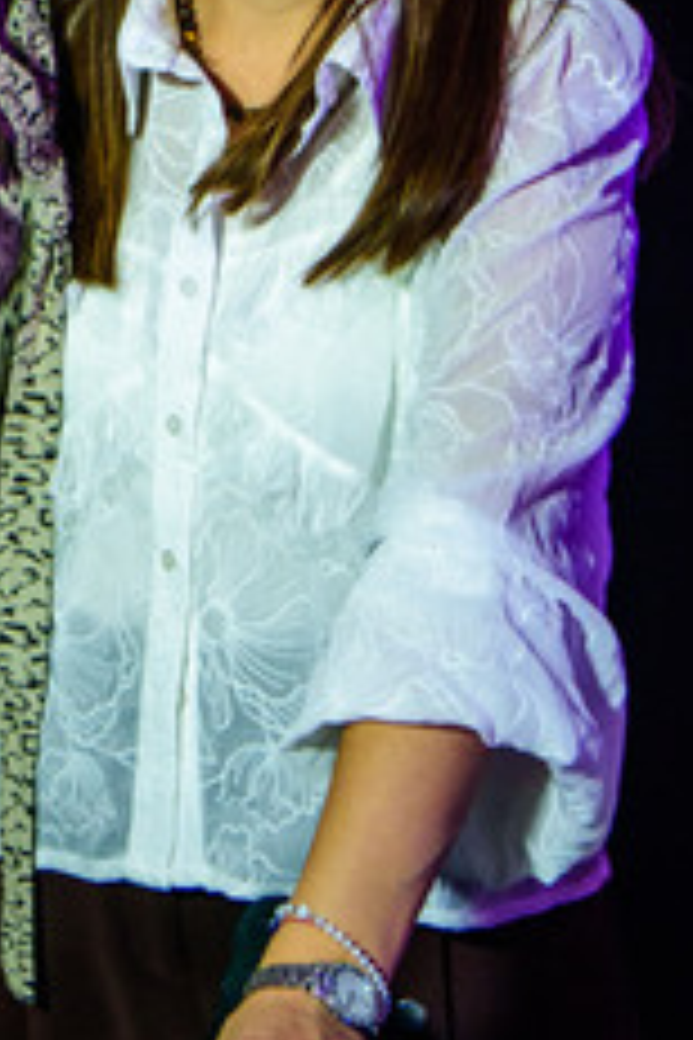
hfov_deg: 9.6
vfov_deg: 14.4
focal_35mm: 141
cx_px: -56
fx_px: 4071
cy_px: 149
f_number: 3.3
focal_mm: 34
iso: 1000
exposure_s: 1/100
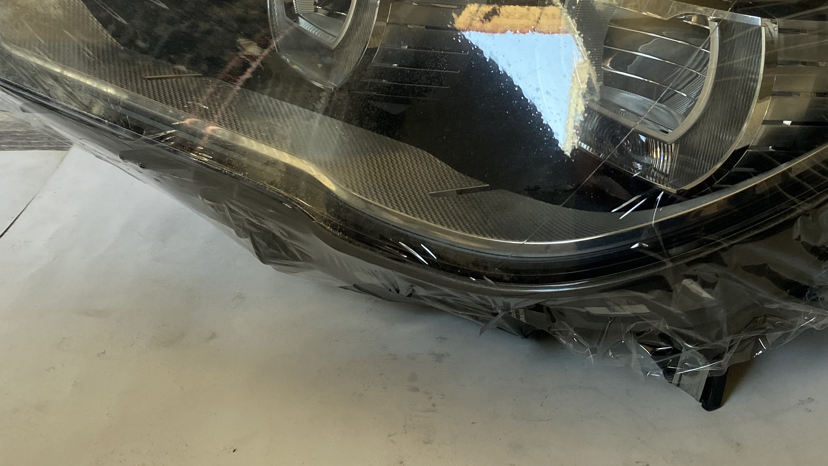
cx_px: 527
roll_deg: -0.2
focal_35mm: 49
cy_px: -6
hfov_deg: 41.7
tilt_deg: -15.5
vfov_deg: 23.4
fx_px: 1076
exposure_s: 1/112
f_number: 1.8
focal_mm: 4.25
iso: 125
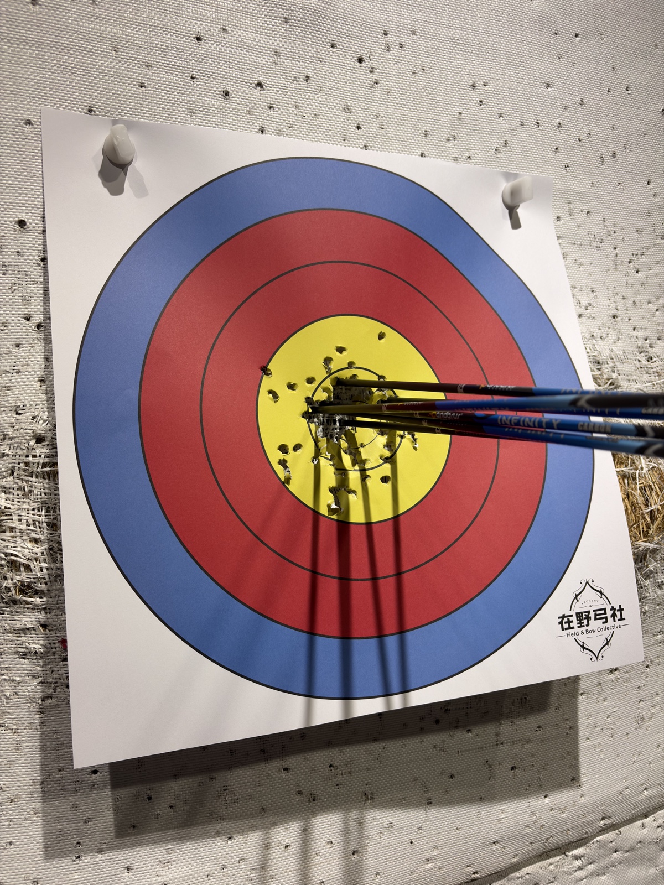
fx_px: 665
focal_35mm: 26
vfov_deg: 67.3
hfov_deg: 53.1
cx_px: 332
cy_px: 442
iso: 32
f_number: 1.6
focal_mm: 5.96
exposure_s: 1/100
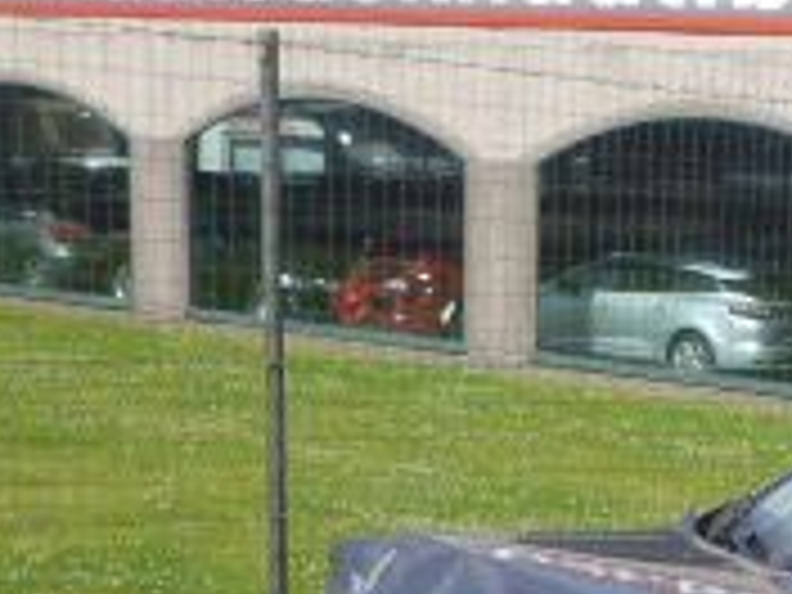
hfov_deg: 20.1
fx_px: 2082
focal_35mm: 91
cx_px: 972
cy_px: 657
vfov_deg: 15.8
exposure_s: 1/500
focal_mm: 4.5
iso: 100
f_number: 3.9
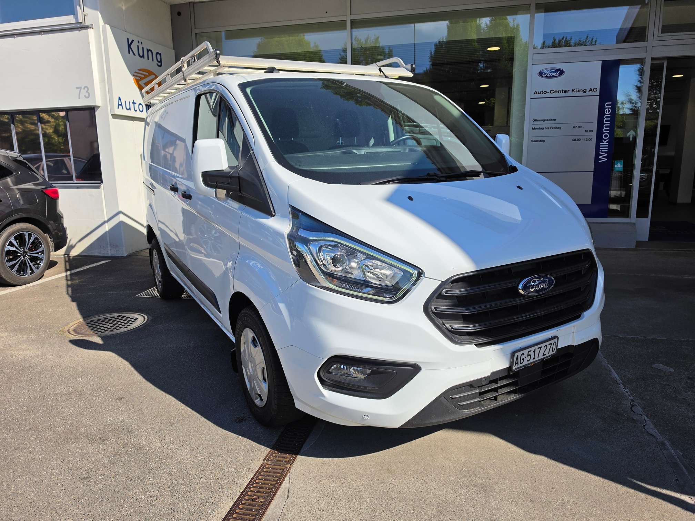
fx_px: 462
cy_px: 260
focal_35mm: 23
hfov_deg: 73.9
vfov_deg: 58.9
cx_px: 348
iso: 40
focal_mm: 6.5
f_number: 1.4
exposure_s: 1/7939
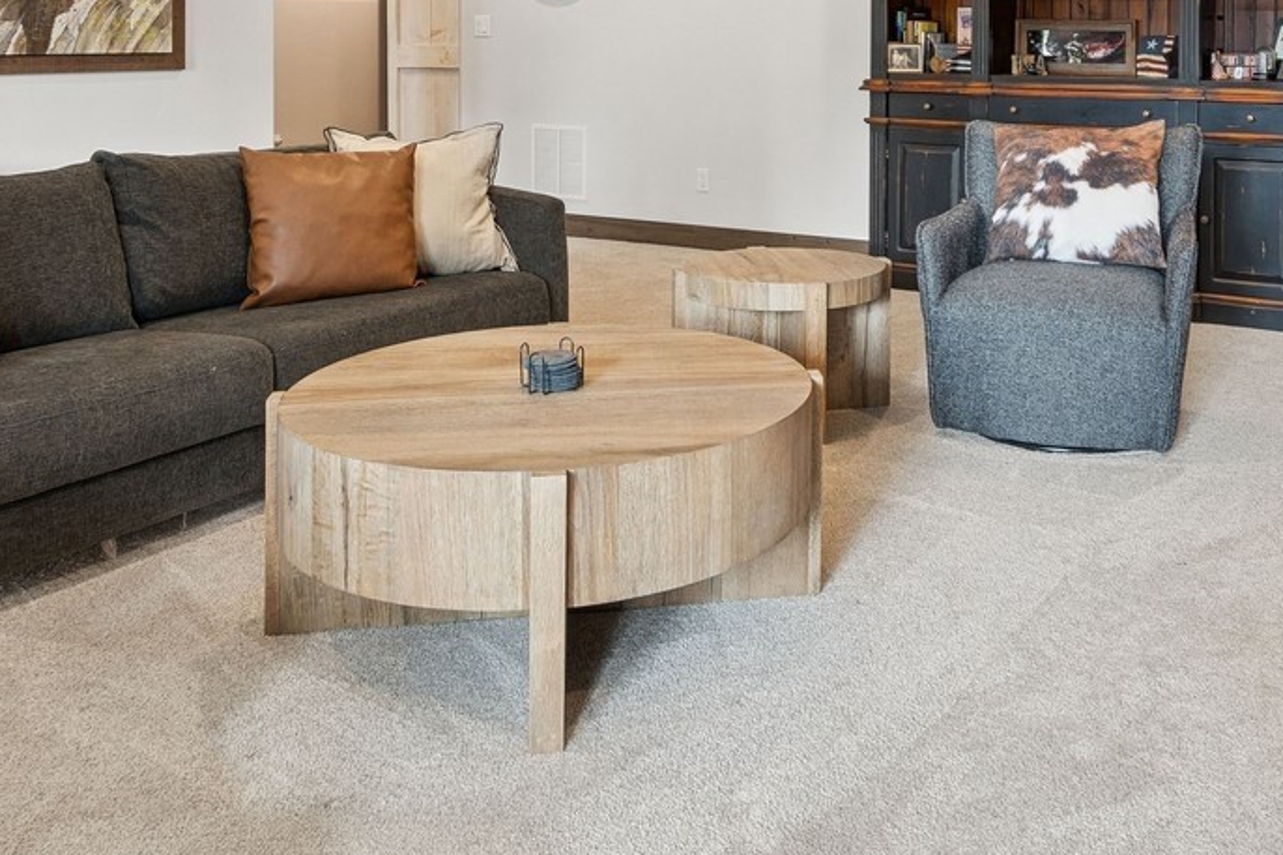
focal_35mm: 35
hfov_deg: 53.6
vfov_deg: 33.9
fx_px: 1247
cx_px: 830
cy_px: -36
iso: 100
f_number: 6.3
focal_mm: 10
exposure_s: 1/6
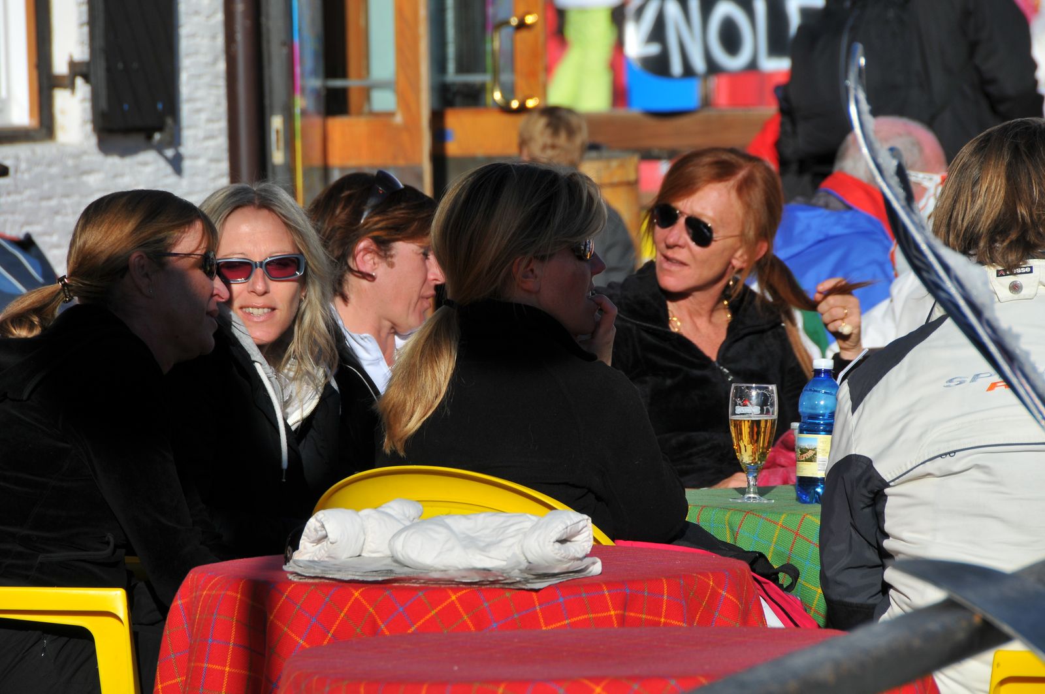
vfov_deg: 4.6
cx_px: 522
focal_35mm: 300
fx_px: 8698
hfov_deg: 6.9
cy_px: 347
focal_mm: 200
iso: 200
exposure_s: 1/640
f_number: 9
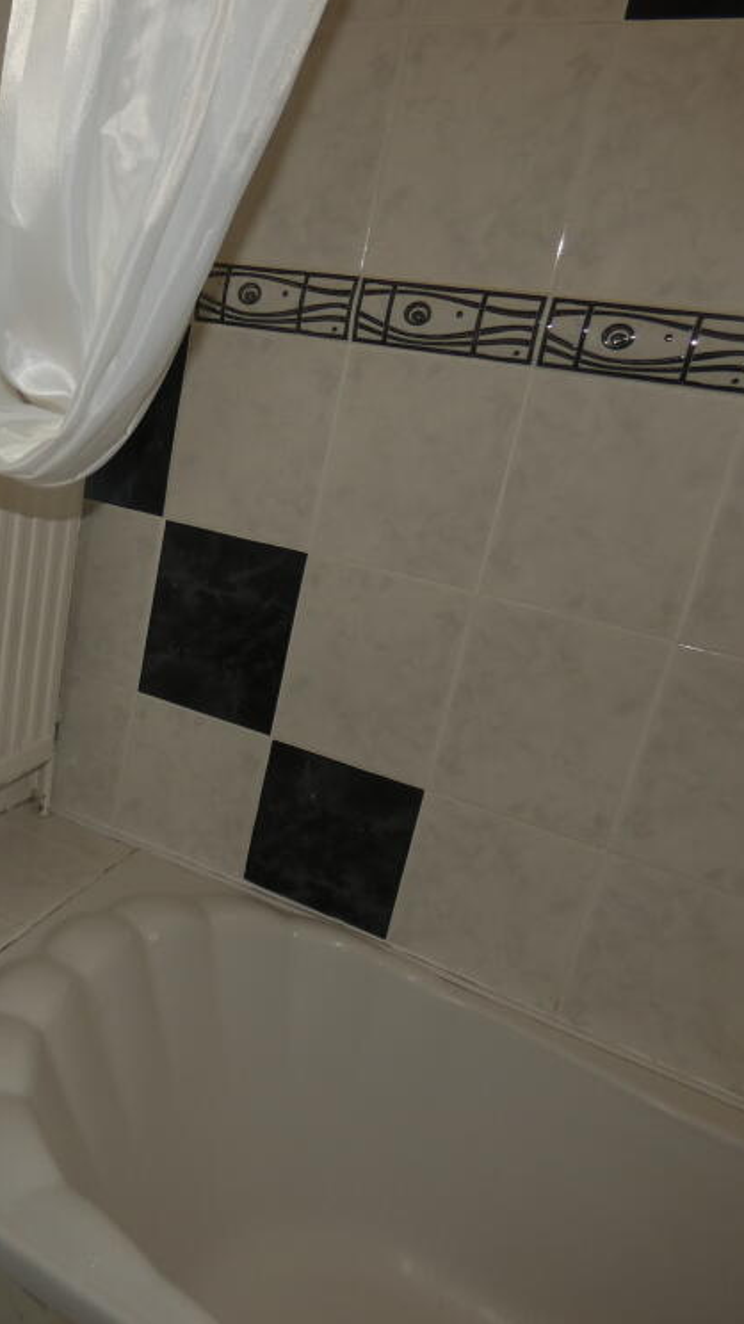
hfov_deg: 35.1
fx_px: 1053
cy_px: 655
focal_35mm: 30
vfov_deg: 64.3
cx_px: -5
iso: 80
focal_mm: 3.6
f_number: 2.8
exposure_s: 1/60
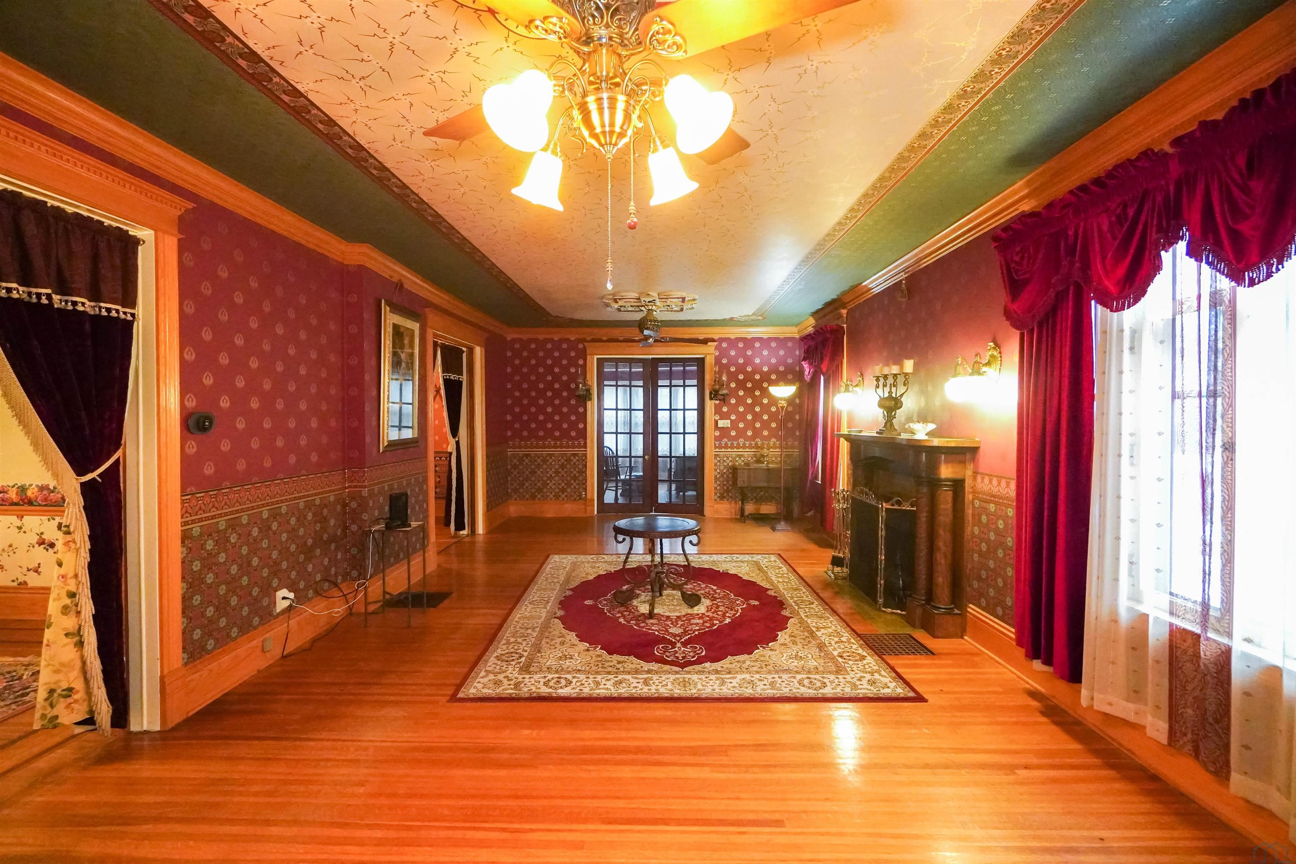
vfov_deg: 77.3
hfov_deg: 100.4
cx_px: 648
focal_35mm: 15
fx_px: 540
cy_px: 432
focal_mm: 10
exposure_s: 1/100
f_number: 4
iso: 6400
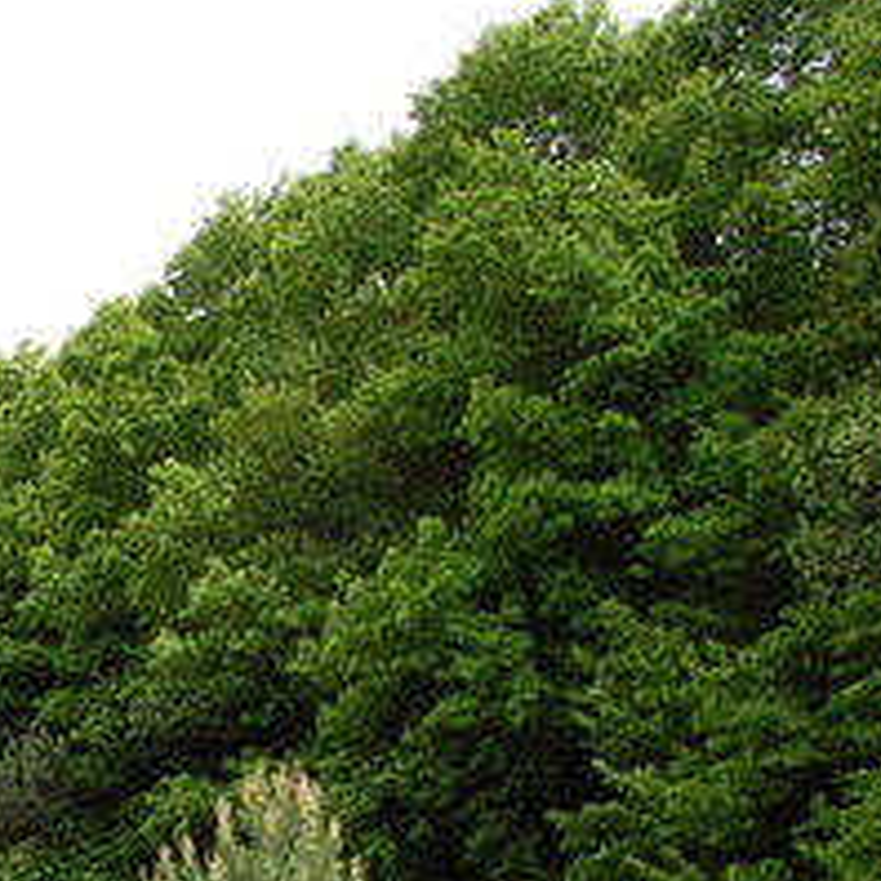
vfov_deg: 22.3
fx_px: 2131
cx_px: -271
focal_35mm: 74
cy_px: 917
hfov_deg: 21.1
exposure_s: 1/320
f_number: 9
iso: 400
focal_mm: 18
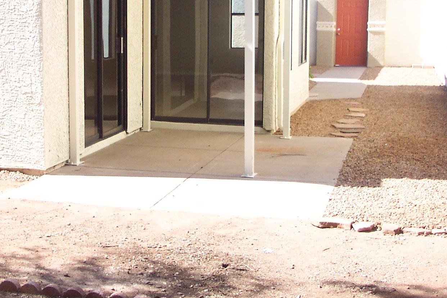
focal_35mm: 69
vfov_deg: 19.5
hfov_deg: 29.0
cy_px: 63
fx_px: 857
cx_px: 135
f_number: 2.8
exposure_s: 1/700
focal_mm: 7.5
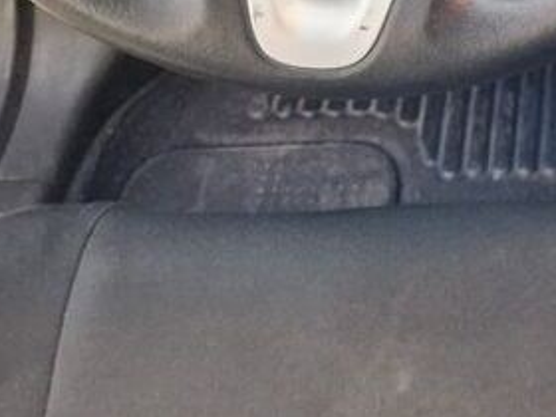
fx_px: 1317
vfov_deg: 16.2
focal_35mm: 82
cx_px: 675
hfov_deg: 22.0
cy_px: -244
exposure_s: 1/100
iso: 640
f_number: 1.8
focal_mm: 5.4
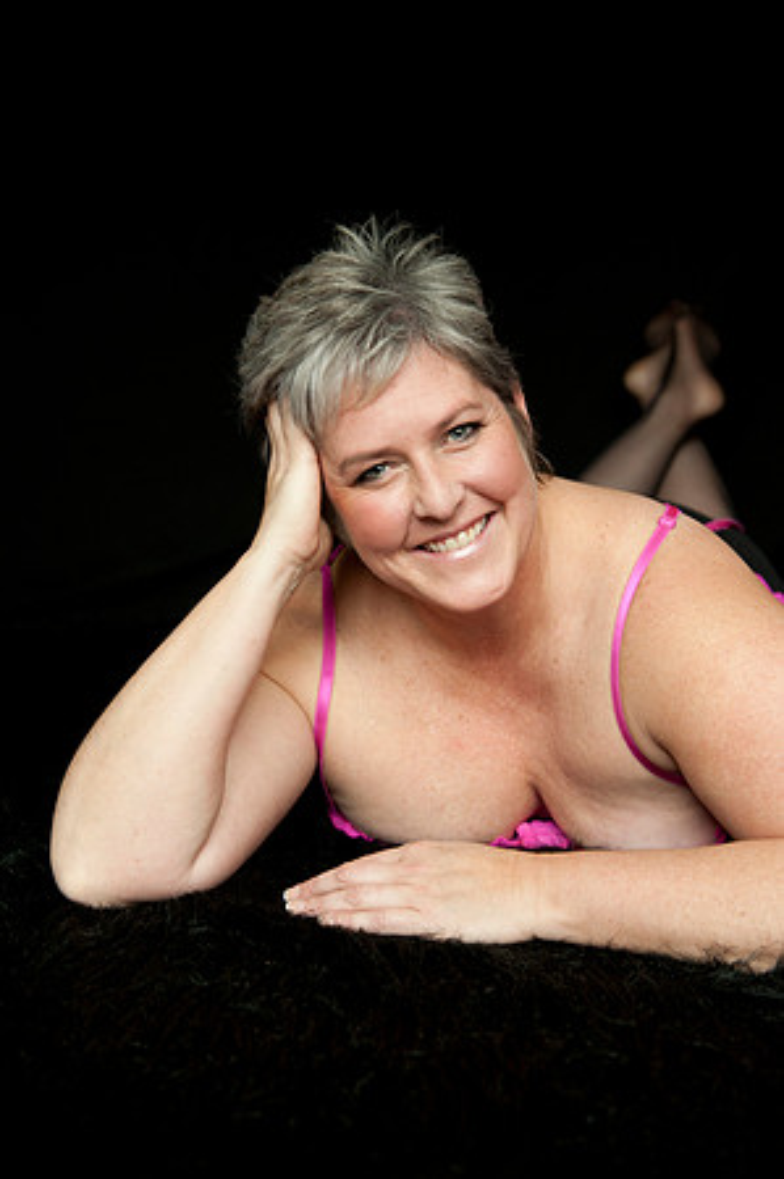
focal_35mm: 44
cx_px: 392
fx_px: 1441
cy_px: 590
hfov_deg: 30.4
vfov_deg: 44.5
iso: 1000
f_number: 4
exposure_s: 1/60
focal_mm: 44
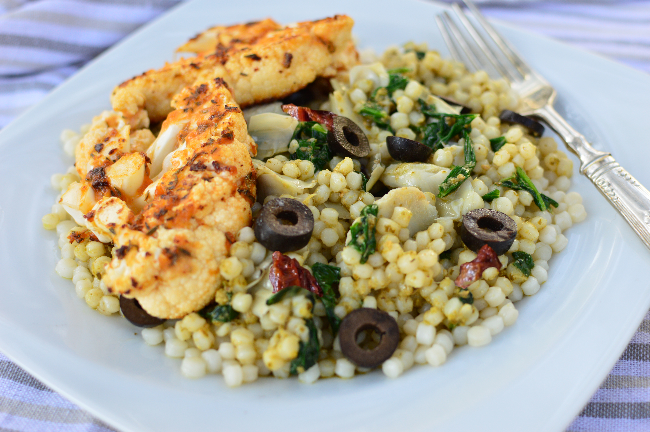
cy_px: 216
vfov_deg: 25.7
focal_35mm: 52
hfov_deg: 37.9
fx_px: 947
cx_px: 325
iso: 200
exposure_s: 1/125
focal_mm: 35
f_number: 3.5
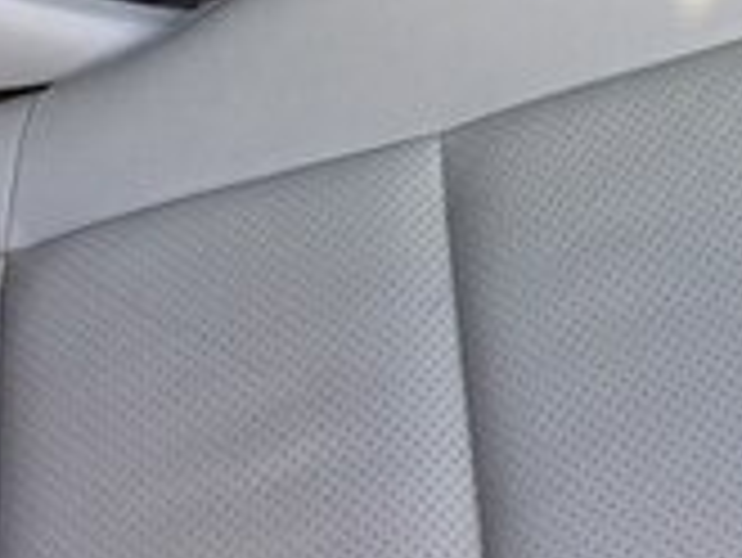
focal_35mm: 116
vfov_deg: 11.8
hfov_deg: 16.7
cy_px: -439
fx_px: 2488
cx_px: 711
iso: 32
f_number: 2.2
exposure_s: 1/50
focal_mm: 4.15
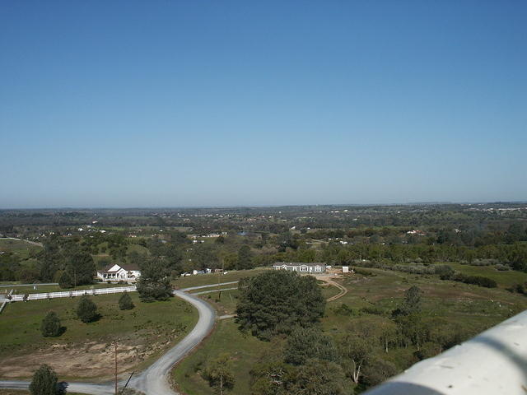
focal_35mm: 35
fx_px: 533
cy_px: 198
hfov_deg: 52.6
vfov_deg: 40.7
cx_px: 264
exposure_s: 1/500
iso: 64
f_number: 6.7
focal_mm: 7.18
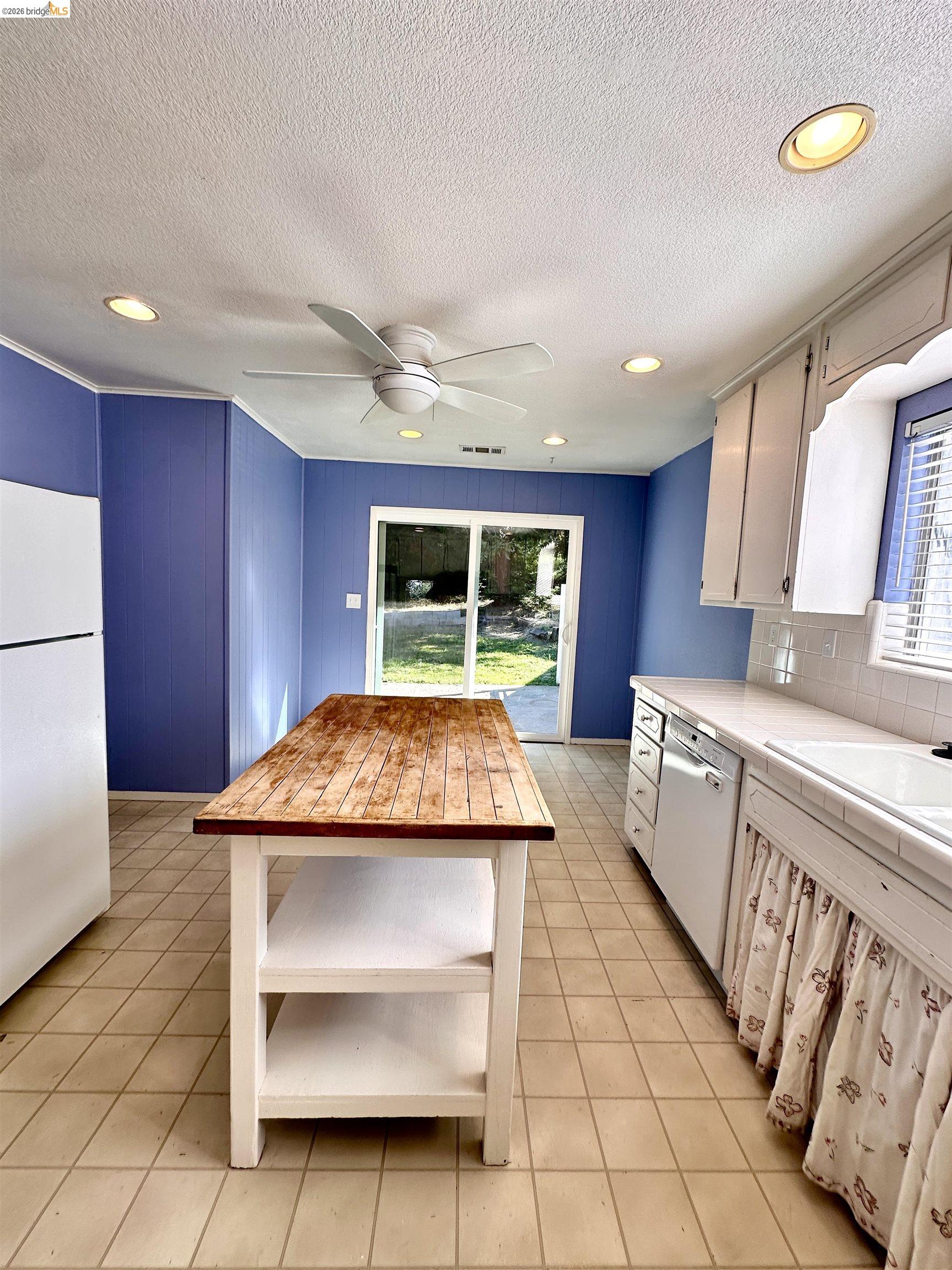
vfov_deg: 102.1
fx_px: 514
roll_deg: -3.3
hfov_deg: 85.7
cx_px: 476
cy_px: 635
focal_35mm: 14
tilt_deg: -4.2
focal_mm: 2.22
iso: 40
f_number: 2.2
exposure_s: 1/136
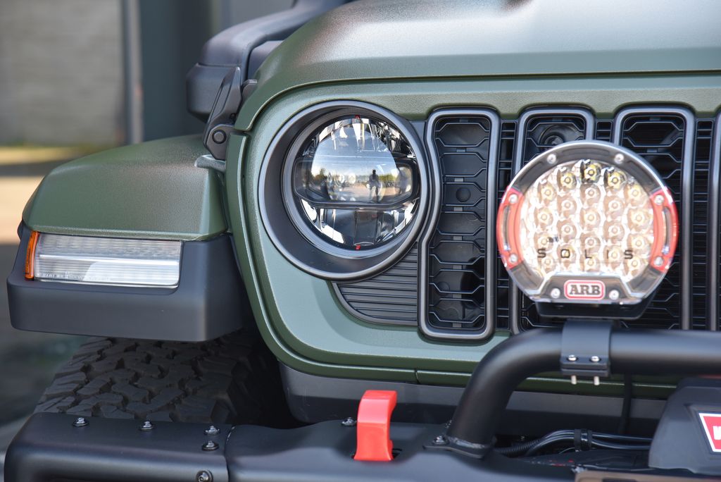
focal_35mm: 112
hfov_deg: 18.3
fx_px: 2244
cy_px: 241
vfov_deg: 12.2
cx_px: 360
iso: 500
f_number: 5.6
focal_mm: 112
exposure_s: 1/125
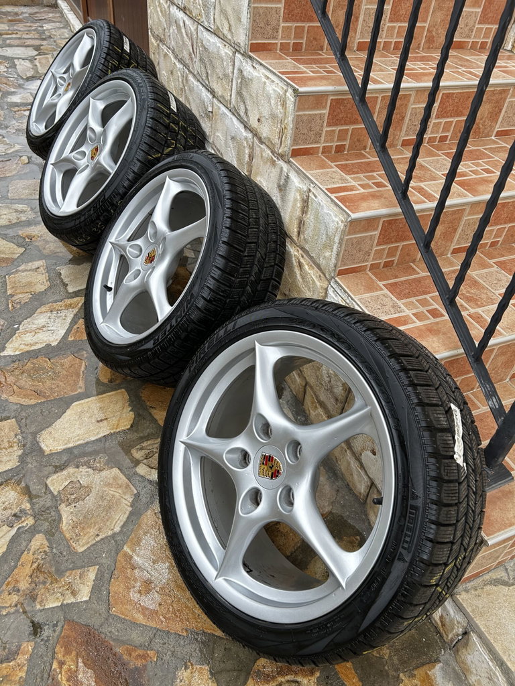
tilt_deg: -41.5
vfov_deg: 67.3
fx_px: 516
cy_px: 343
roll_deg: -5.4
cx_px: 258
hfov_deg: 53.1
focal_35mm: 26
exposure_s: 1/255
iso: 50
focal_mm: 5.7
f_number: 1.5
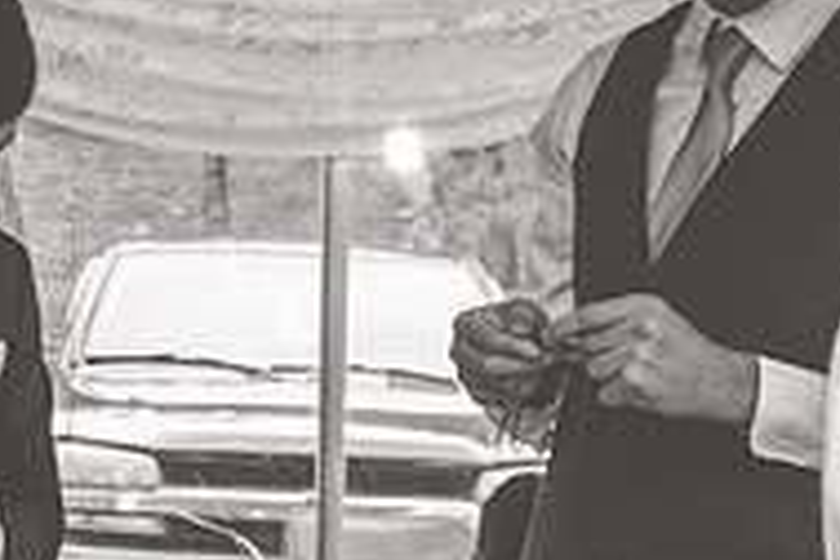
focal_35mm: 129
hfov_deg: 15.5
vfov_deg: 10.6
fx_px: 3010
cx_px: -40
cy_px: 158
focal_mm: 28
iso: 1250
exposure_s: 1/125
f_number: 10
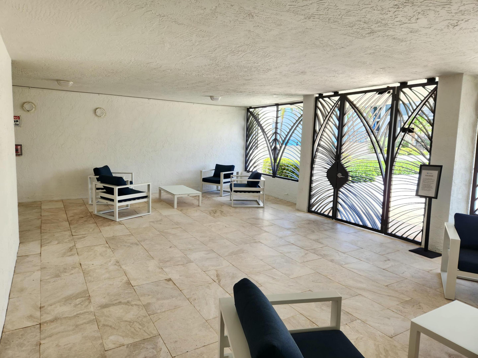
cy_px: 179
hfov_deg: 73.9
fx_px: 318
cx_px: 239
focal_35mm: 23
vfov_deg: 58.9
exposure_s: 1/180
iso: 32
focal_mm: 5.4
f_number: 1.8
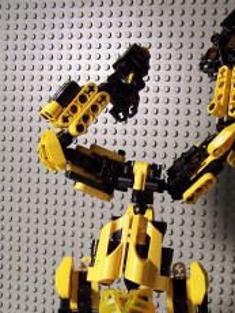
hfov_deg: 22.0
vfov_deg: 29.0
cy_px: 226
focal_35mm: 66
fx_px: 596
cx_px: 194
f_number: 2.8
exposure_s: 1/30
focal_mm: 6.3
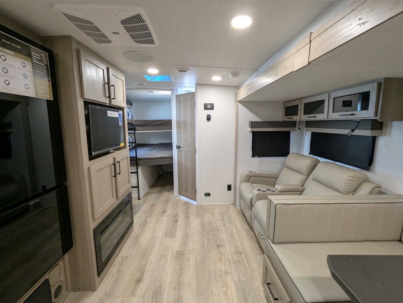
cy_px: 152
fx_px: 187
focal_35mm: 16
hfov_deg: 94.4
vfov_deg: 78.2
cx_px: 202
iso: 228
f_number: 2.2
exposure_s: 1/59.3
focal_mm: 2.35
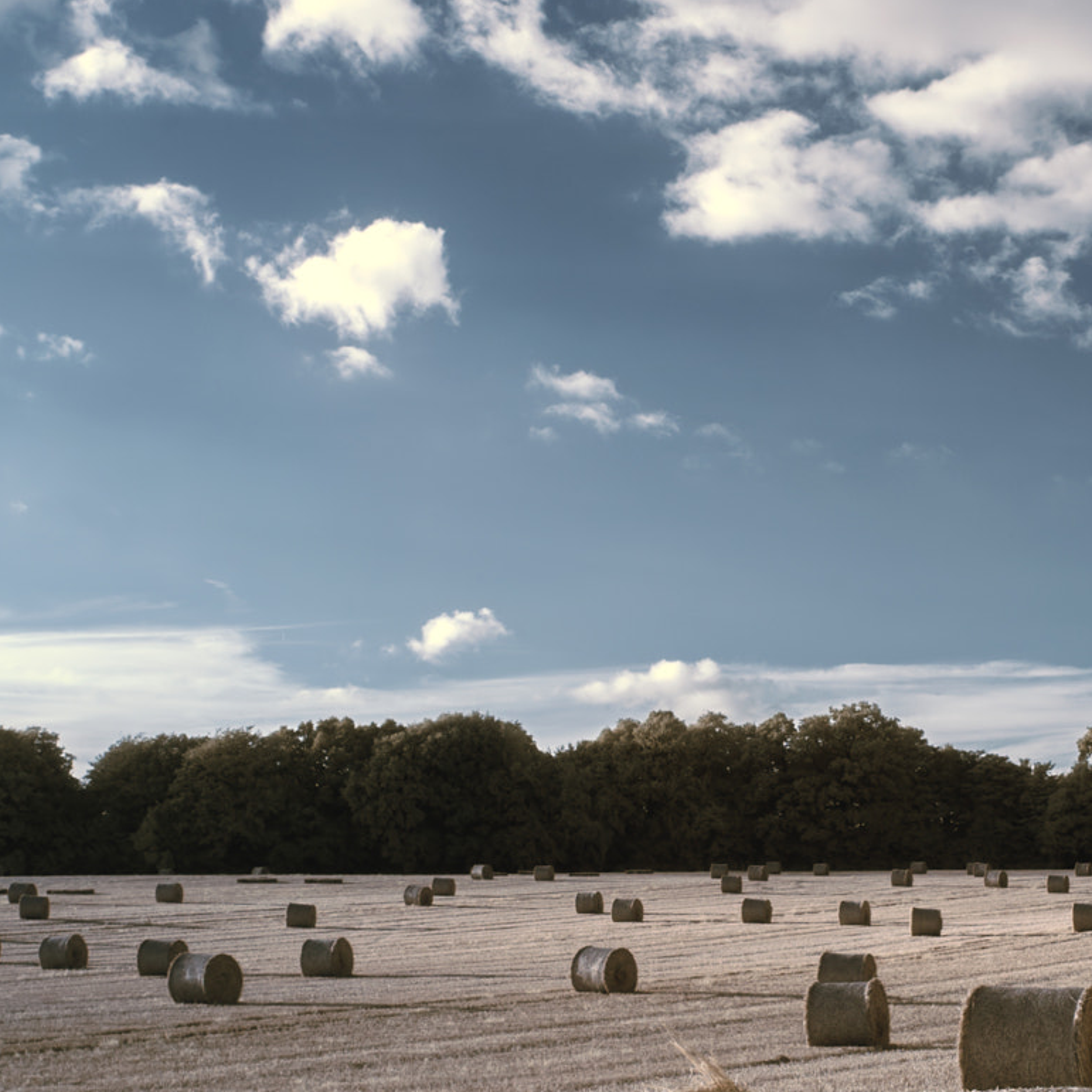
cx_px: 804
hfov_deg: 21.7
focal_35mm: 79
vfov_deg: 21.9
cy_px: 697
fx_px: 2820
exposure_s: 1/30
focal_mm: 35
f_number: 16
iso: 200
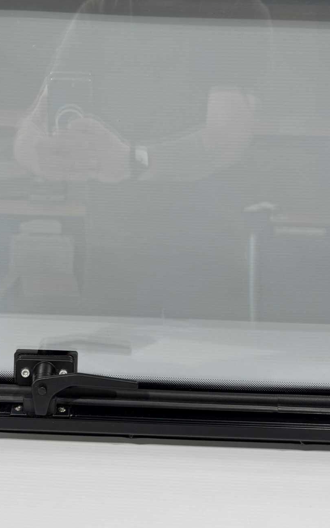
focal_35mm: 40
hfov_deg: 31.3
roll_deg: -1.9
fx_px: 576
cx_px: 72
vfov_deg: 48.5
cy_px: 181
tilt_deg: -22.5
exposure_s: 1/121
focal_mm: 6.76
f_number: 1.78
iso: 64
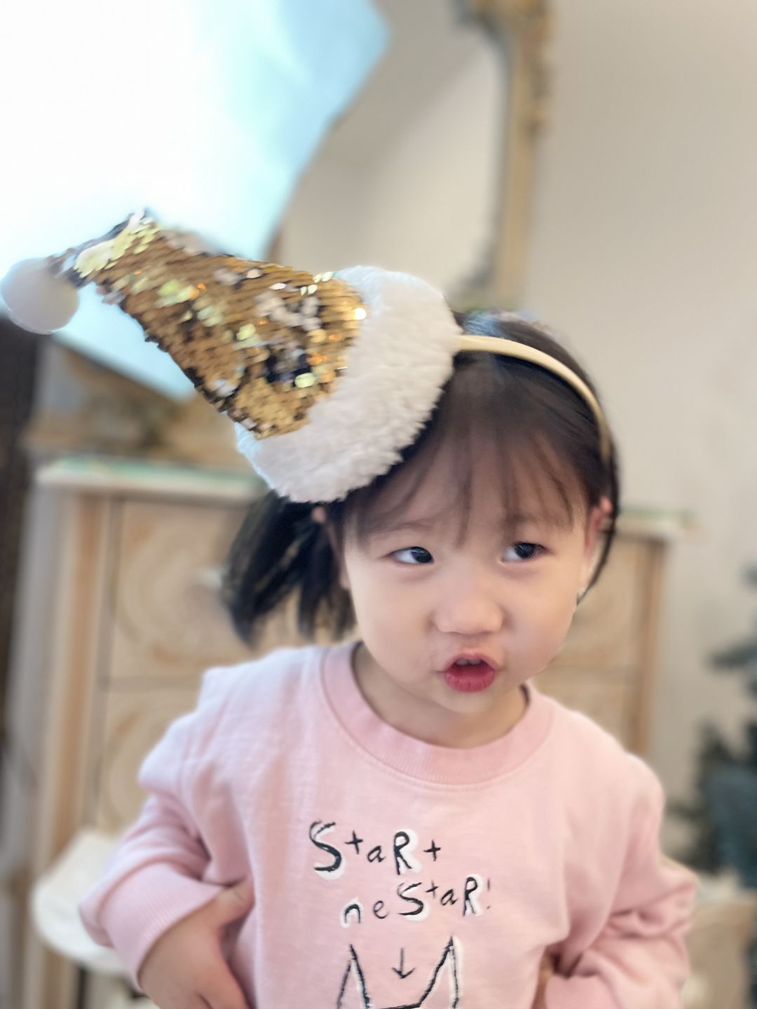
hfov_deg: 53.1
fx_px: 758
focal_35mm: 26
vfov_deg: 67.3
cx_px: 378
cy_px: 504
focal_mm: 4.2
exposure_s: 1/60
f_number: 1.6
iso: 125
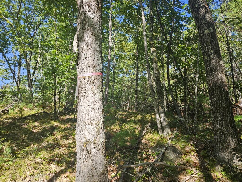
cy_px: 91
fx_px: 161
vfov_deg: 58.9
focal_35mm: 23
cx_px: 121
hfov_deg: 73.9
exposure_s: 1/470
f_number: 1.8
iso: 25
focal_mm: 5.4
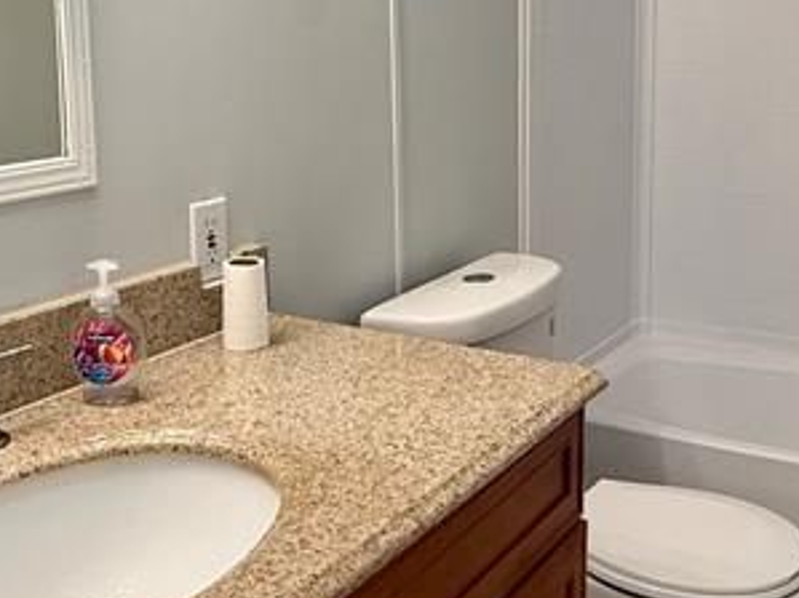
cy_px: 166
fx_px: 1107
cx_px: 489
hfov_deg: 39.5
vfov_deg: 29.9
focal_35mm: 48
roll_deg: +0.4
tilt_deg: -7.9
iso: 125
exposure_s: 1/120
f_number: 2.2
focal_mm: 2.22
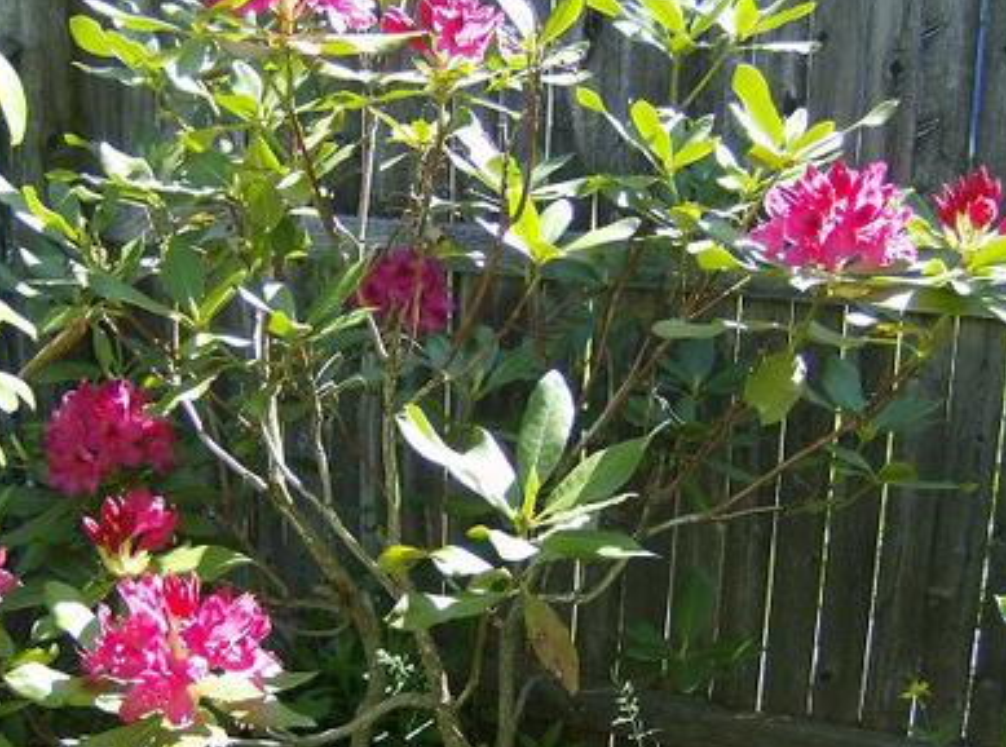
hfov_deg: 38.1
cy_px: 424
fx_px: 1448
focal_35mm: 50
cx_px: 375
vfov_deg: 28.9
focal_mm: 6
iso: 100
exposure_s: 1/216
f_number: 2.8
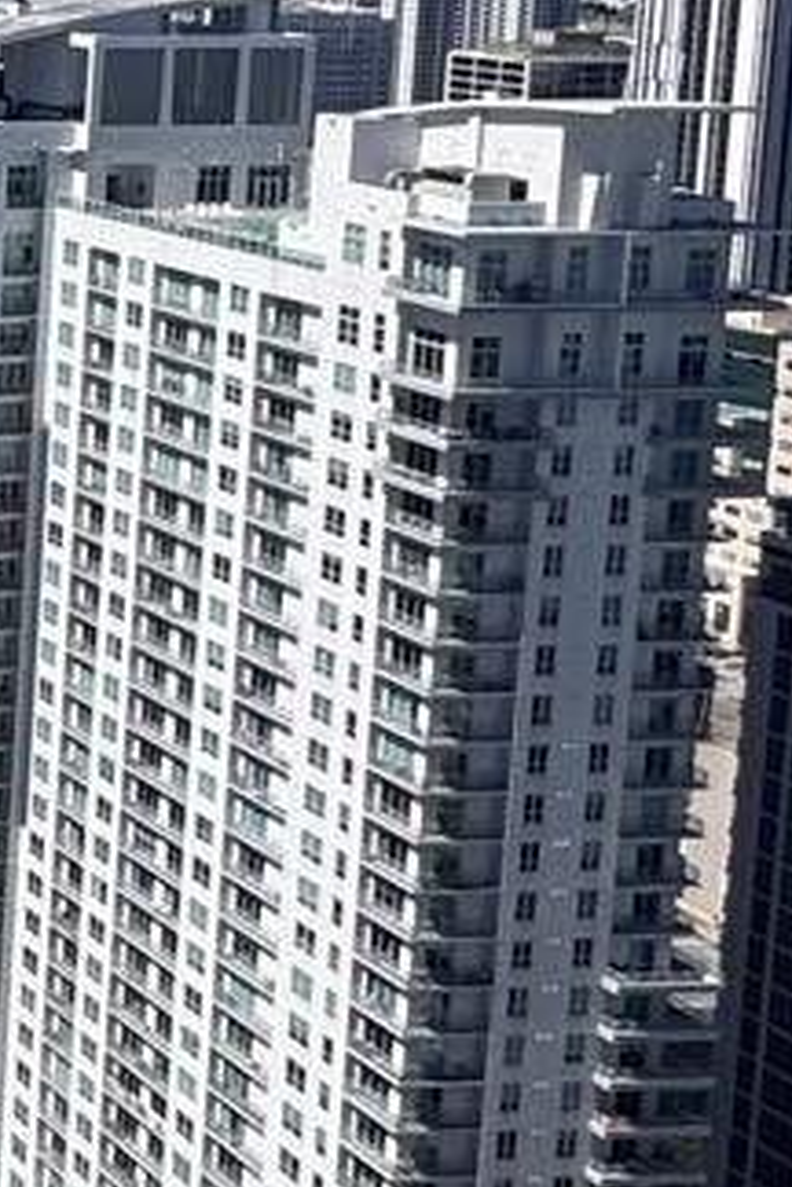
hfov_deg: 12.9
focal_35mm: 72
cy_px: 114
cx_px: -1258
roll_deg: -0.4
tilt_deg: -7.0
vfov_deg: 27.1
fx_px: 2376
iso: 50
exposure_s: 1/2985
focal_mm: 2.22
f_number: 2.2
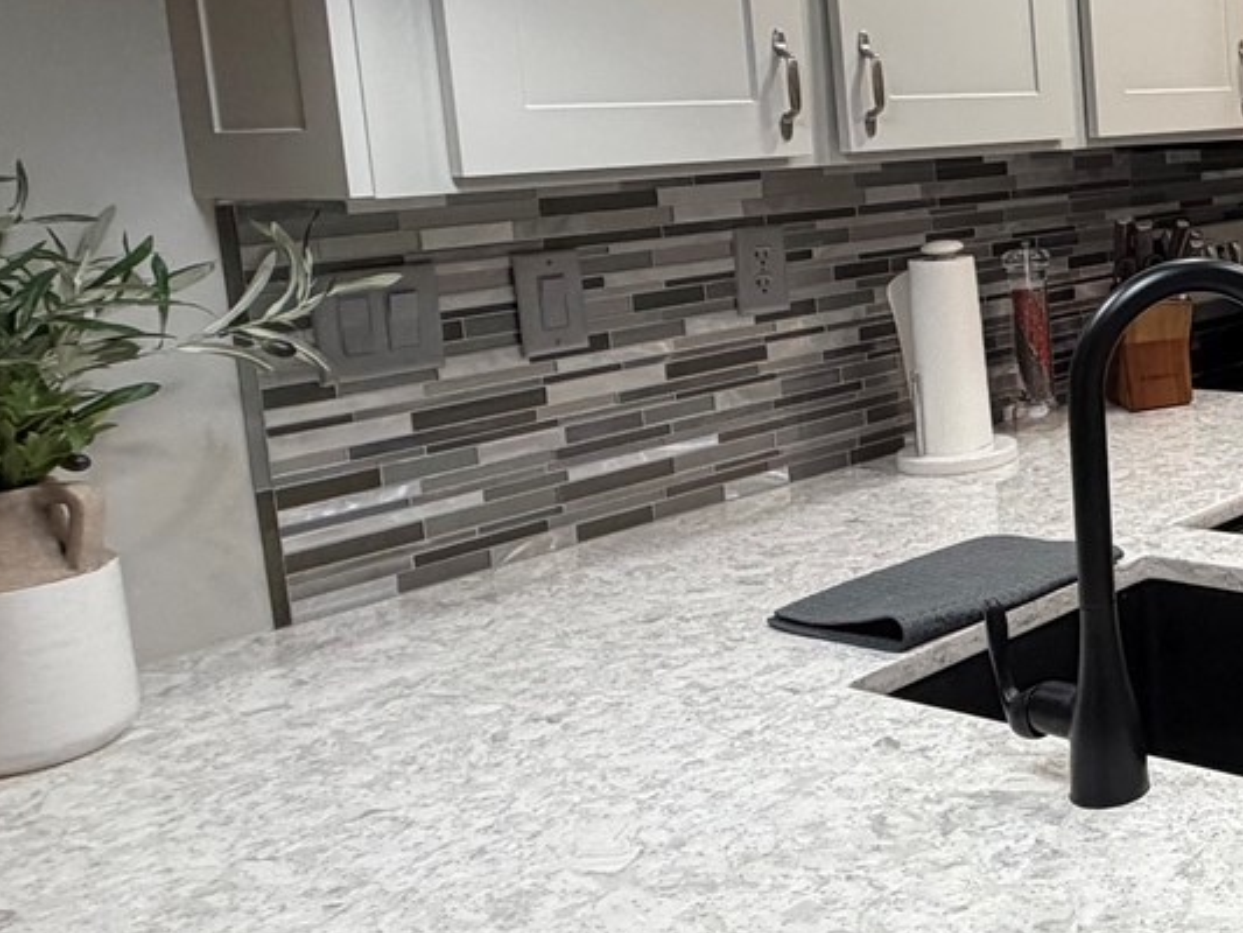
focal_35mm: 42
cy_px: 257
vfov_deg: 33.8
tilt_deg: -6.4
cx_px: 1521
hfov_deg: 34.8
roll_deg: +2.7
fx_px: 1508
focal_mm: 2.22
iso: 160
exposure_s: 1/120
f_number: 2.2
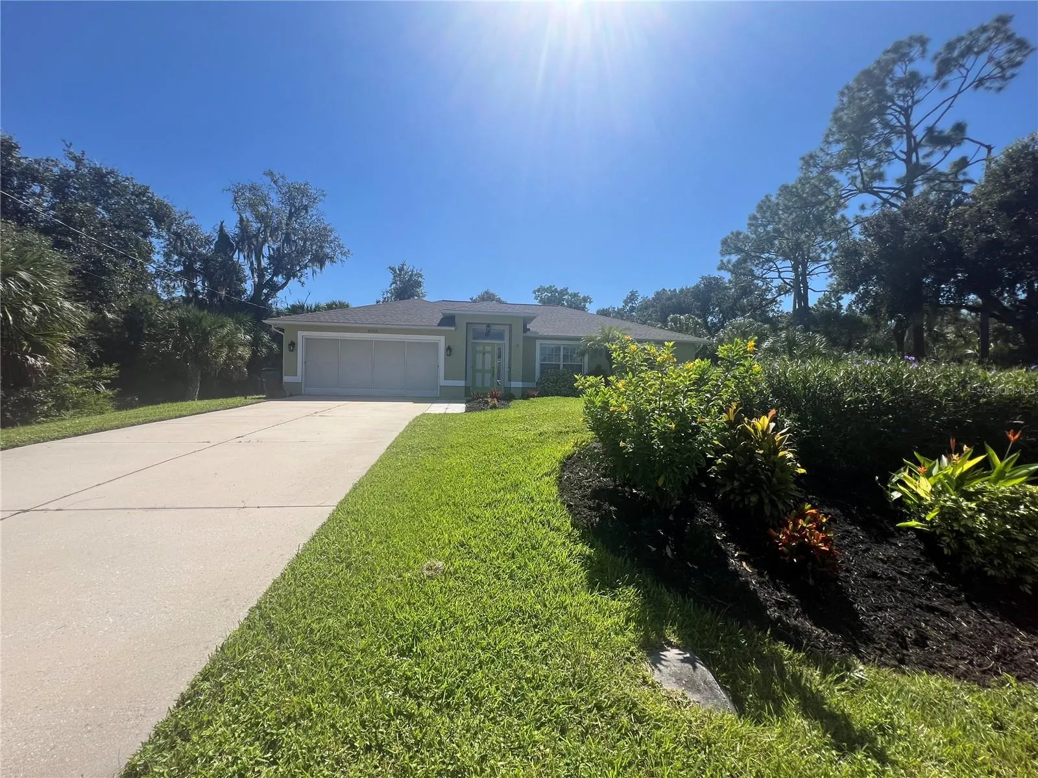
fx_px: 390
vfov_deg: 89.9
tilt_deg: -0.6
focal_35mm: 13
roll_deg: -0.2
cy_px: 389
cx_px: 519
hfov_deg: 106.2
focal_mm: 1.57
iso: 32
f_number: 1.8
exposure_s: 1/1980
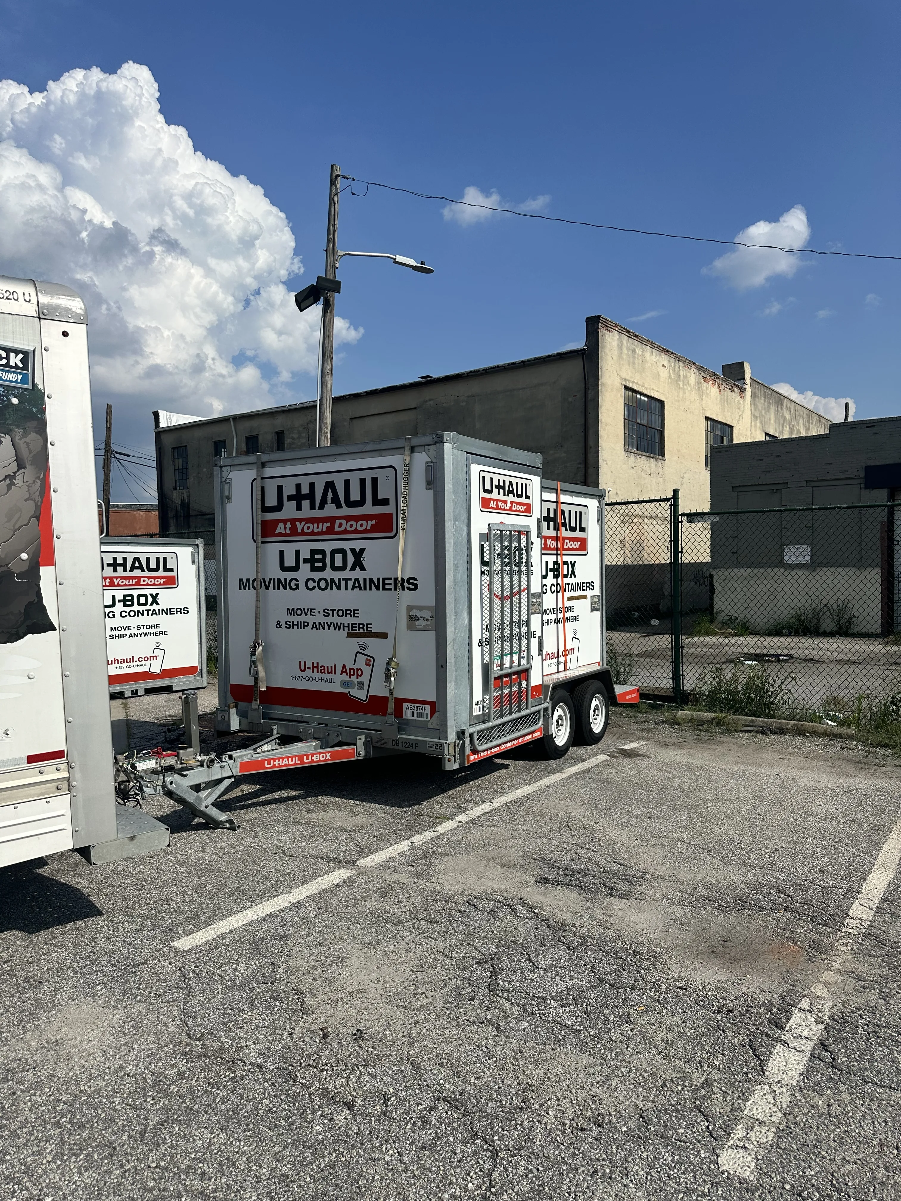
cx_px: 450
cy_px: 600
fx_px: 833
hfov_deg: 56.8
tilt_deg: -1.5
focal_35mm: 24
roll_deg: -0.4
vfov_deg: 71.6
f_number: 1.78
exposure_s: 1/8929
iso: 80
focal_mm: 6.86
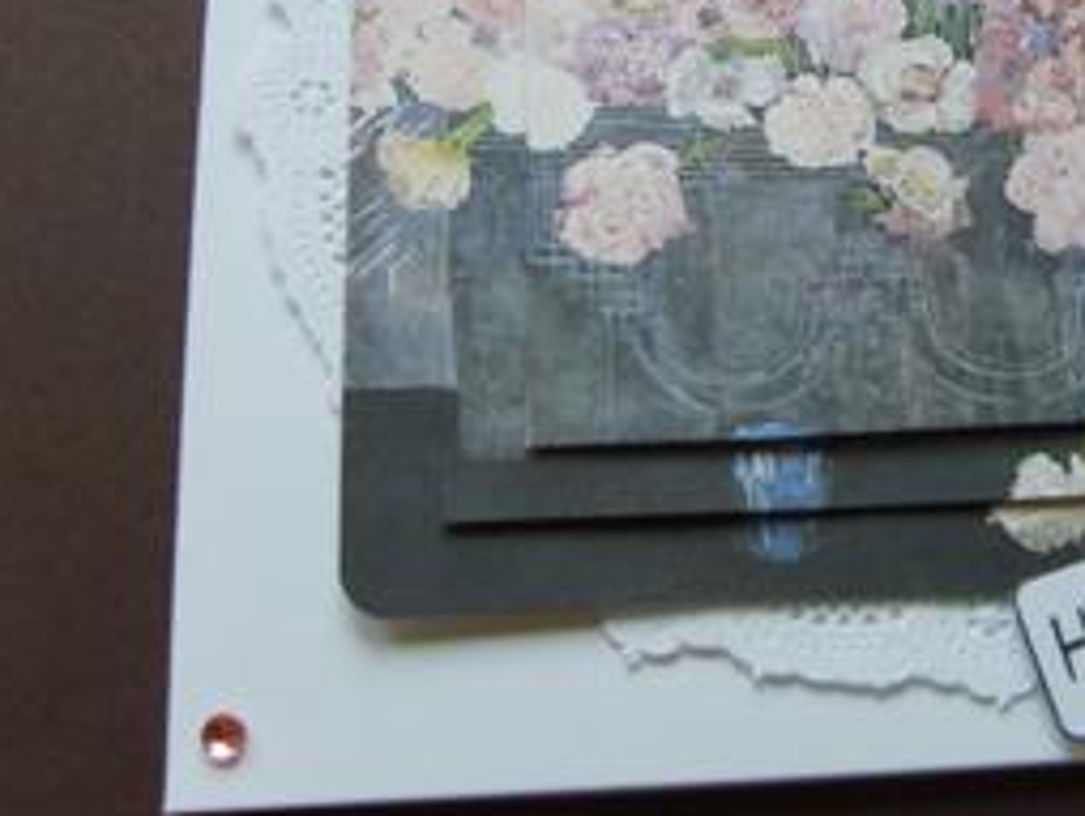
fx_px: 1945
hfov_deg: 30.4
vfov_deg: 23.4
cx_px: 871
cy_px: 179
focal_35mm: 62
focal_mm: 5.8
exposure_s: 1/30
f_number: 2.8
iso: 80
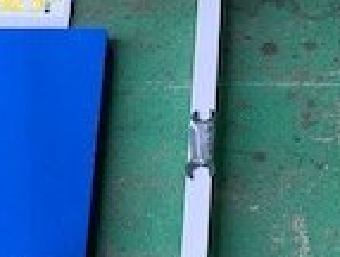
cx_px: 273
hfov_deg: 16.8
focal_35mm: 116
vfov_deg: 12.8
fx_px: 1142
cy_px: 102
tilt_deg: -57.0
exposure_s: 1/60
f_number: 1.8
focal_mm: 4.25
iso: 80
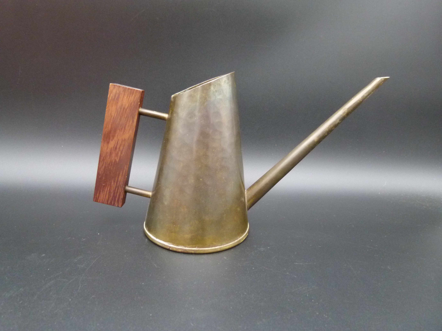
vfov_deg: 54.9
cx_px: 221
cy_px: 166
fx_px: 319
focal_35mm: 25
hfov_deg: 69.4
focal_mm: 4.5
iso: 400
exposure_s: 1/60
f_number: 2.8
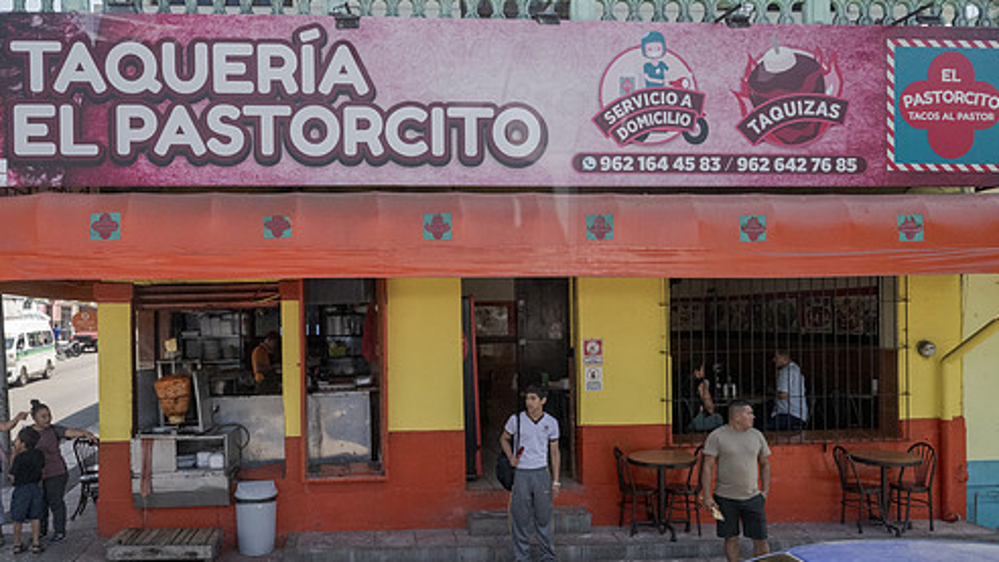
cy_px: 331
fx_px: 795
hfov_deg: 64.1
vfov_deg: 38.8
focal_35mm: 30
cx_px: 437
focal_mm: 24
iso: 3200
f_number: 8
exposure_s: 1/250
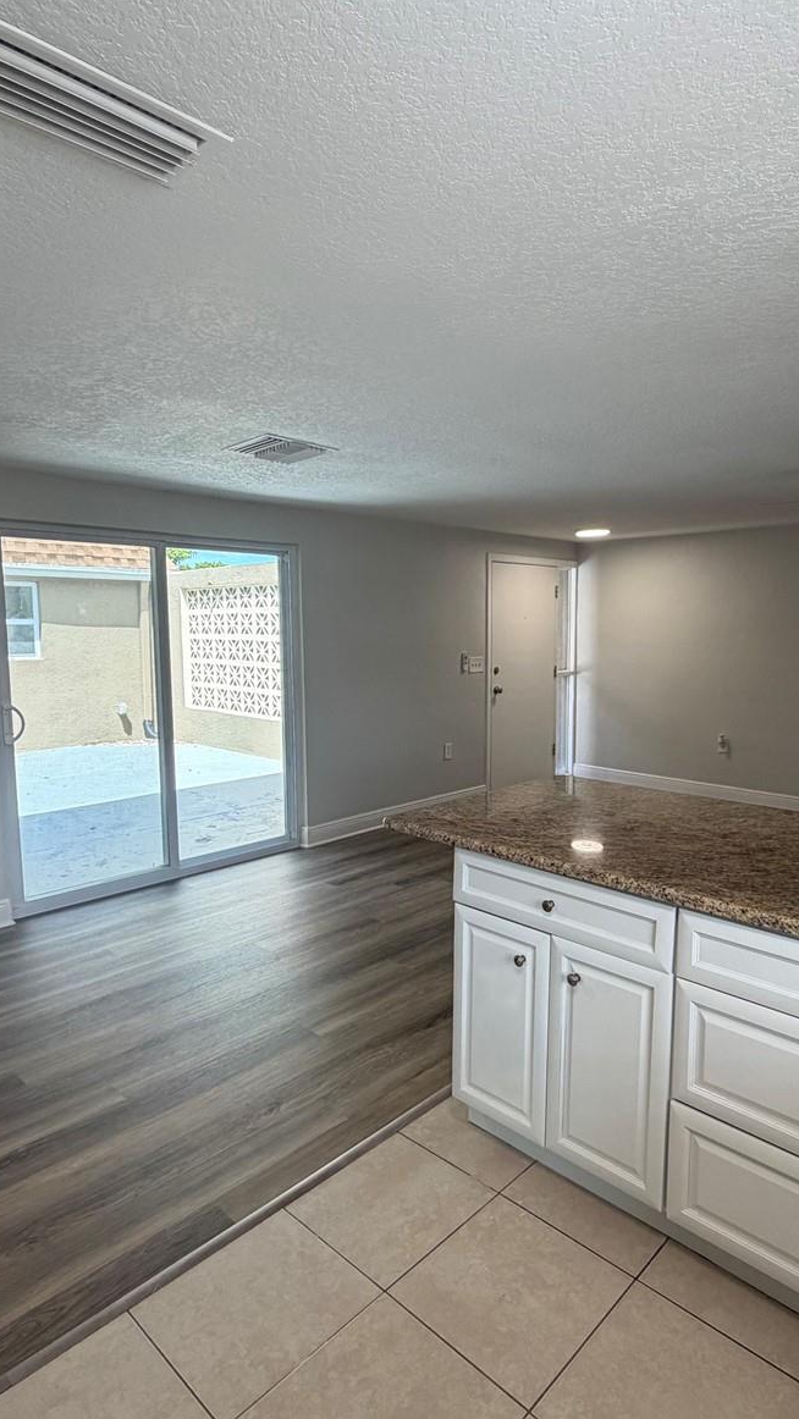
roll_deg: -0.2
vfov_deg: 83.8
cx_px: 475
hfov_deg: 53.3
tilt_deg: -6.8
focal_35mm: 21
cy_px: 707
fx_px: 791
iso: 100
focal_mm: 2.22
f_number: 2.2
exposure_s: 1/121
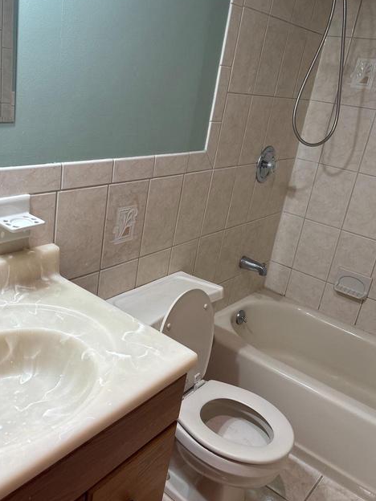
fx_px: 463
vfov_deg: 56.8
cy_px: 246
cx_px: 151
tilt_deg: -21.7
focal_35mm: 32
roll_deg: -9.9
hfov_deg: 43.9
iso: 125
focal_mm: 5.96
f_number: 1.6
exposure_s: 1/120
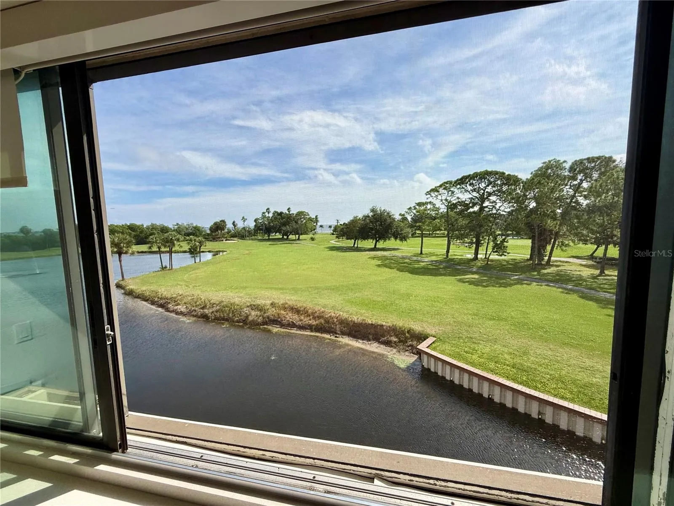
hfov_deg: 102.1
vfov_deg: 85.7
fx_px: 273
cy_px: 253
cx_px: 337
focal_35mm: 14
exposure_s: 1/1795
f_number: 2.2
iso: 50
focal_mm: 2.22
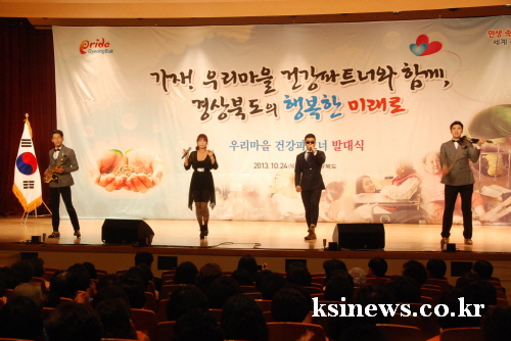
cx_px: 256
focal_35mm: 75
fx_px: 1065
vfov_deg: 18.2
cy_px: 170
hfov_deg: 27.0
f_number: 13
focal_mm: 50
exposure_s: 1/25
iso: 800
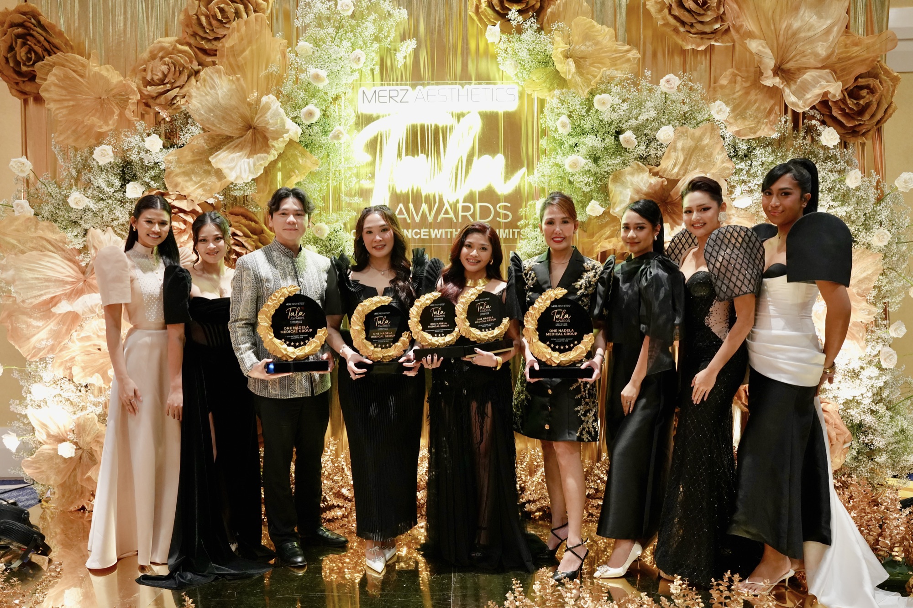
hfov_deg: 62.3
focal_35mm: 30
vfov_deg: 43.9
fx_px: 756
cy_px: 304
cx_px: 456
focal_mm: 29.8
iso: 3200
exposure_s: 1/125
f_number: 4
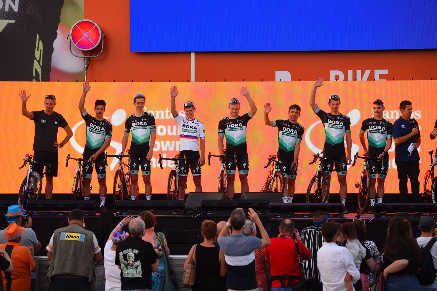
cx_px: 218
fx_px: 2669
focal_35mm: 220
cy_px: 146
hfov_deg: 9.4
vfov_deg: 6.2
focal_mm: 220
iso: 2000
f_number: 5.6
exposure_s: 1/800
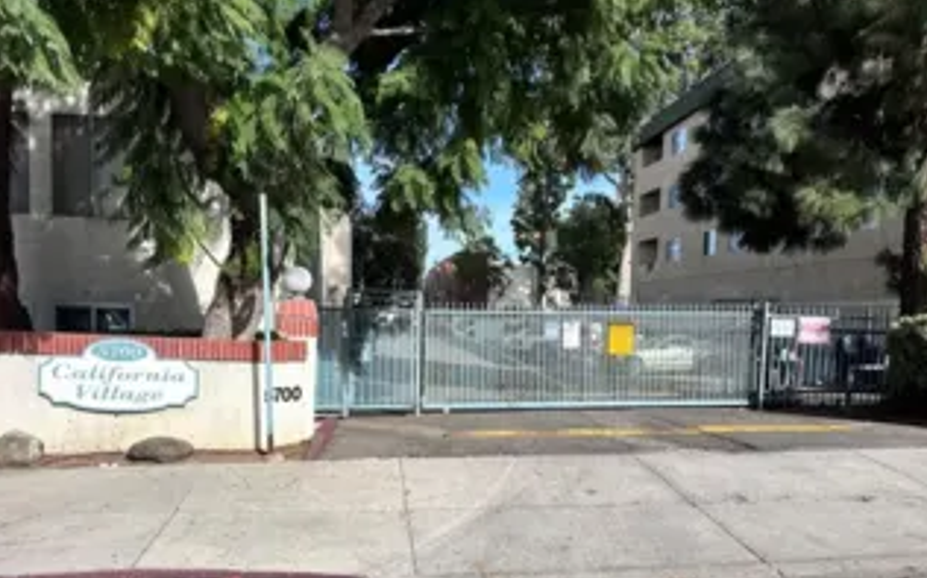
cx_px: 487
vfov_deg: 42.7
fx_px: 732
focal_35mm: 29
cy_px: 370
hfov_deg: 64.6
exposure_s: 1/3356
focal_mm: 6.86
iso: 80
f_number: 1.78
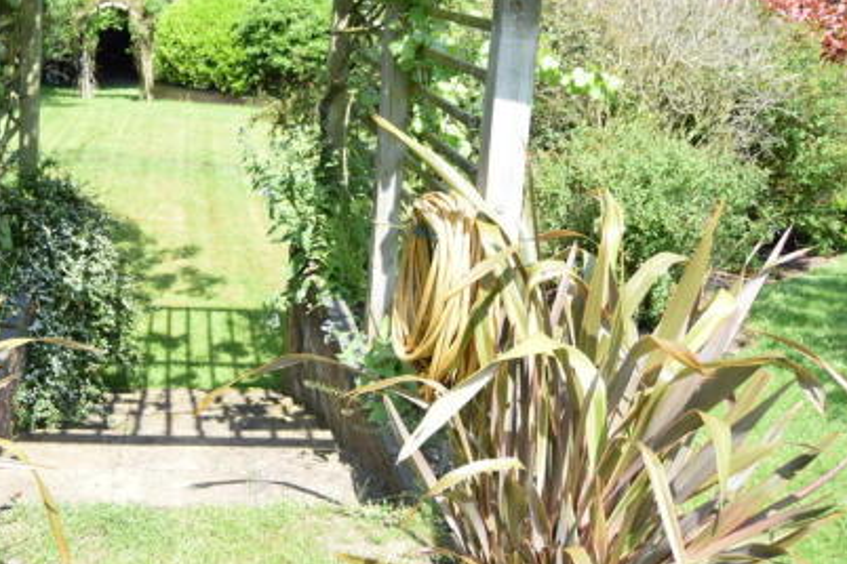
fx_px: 1035
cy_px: 188
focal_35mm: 44
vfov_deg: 30.3
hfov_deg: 42.4
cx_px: 161
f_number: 3.5
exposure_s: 1/250
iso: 100
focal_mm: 18
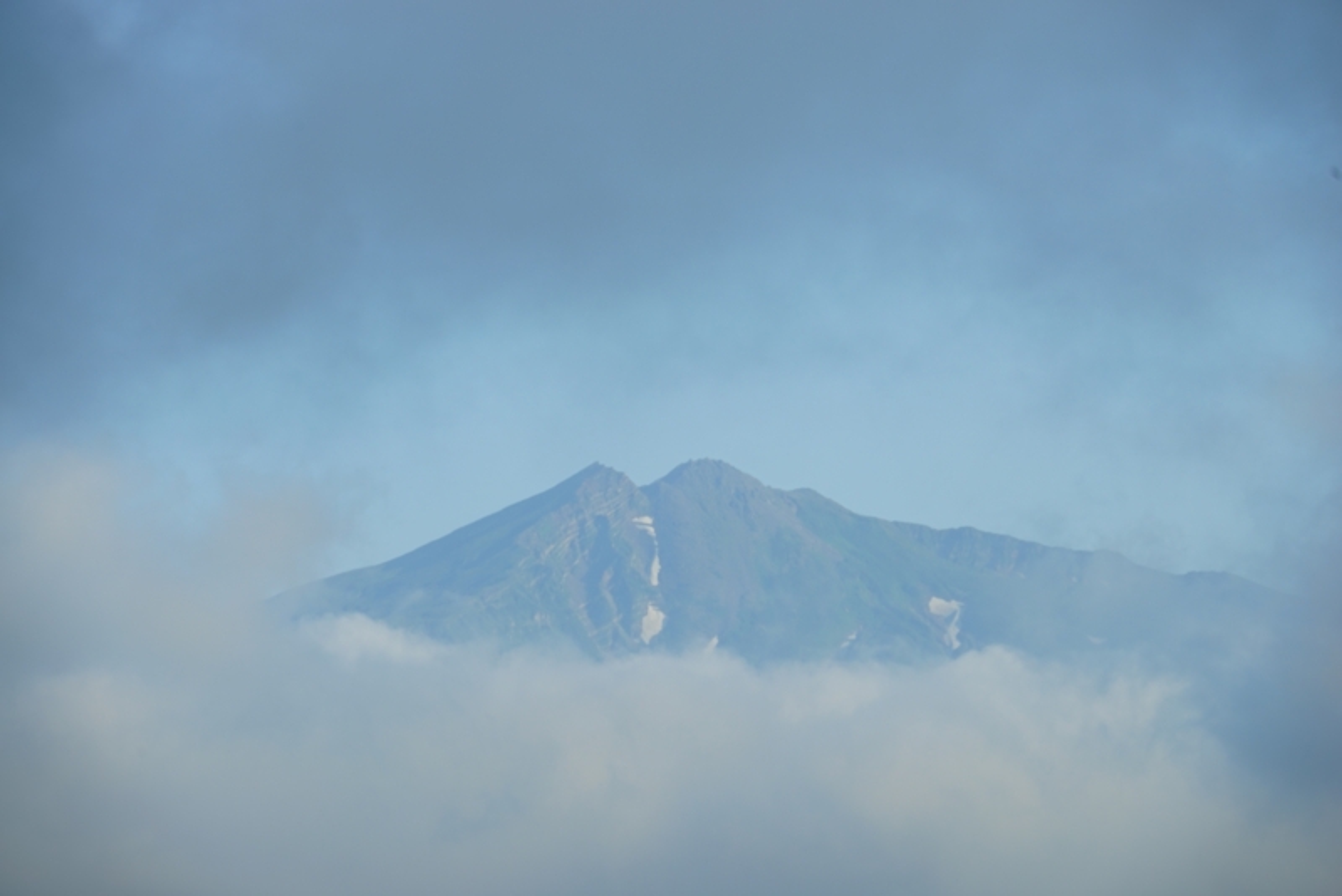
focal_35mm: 201
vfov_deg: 6.8
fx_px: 7495
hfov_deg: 10.2
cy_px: 448
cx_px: 671
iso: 200
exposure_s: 1/250
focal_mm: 201
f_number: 10
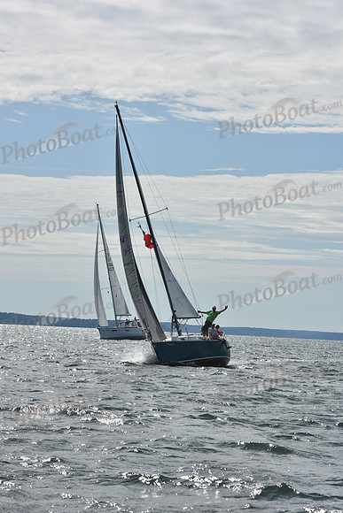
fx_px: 1600
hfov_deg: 12.2
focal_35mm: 112
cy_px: 256
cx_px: 172
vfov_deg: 18.3
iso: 320
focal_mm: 112
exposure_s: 1/1000
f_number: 14
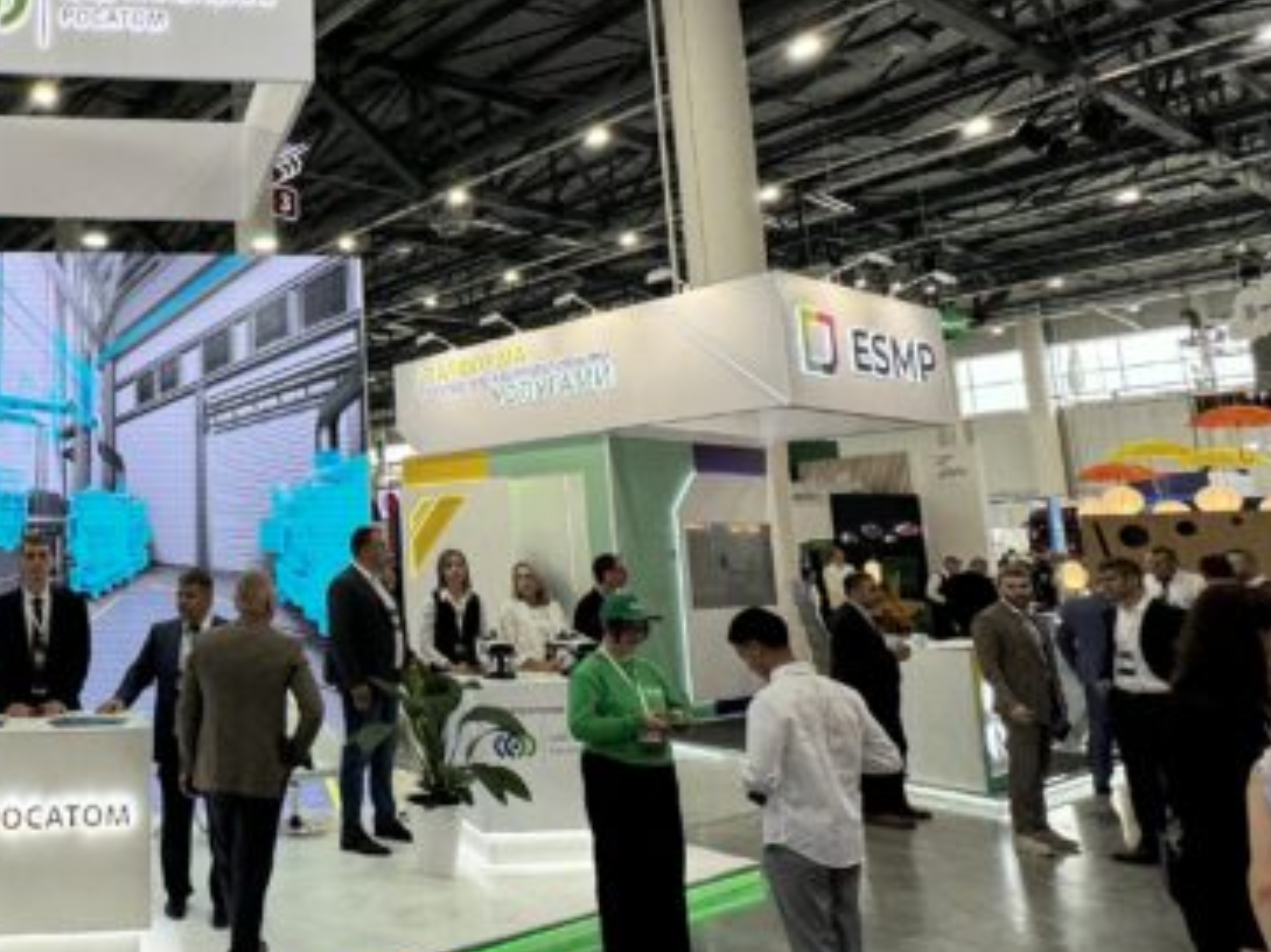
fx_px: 991
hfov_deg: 57.6
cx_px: 165
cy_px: 404
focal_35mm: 27
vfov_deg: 51.1
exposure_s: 1/100
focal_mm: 2.22
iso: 40
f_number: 2.2
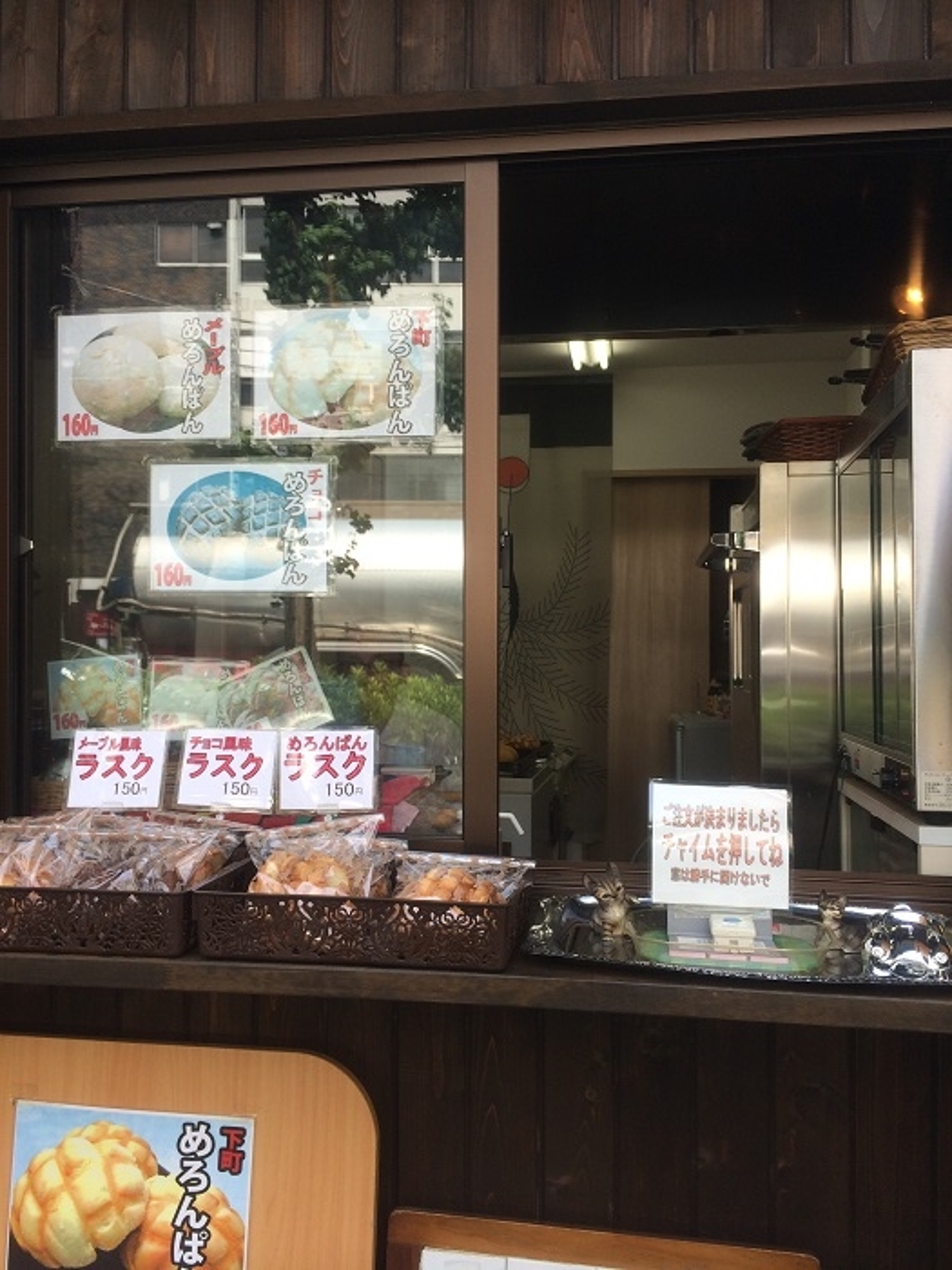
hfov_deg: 46.8
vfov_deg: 60.0
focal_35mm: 30
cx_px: 476
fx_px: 1100
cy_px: 635
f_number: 2.2
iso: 32
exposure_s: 1/342
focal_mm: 4.12
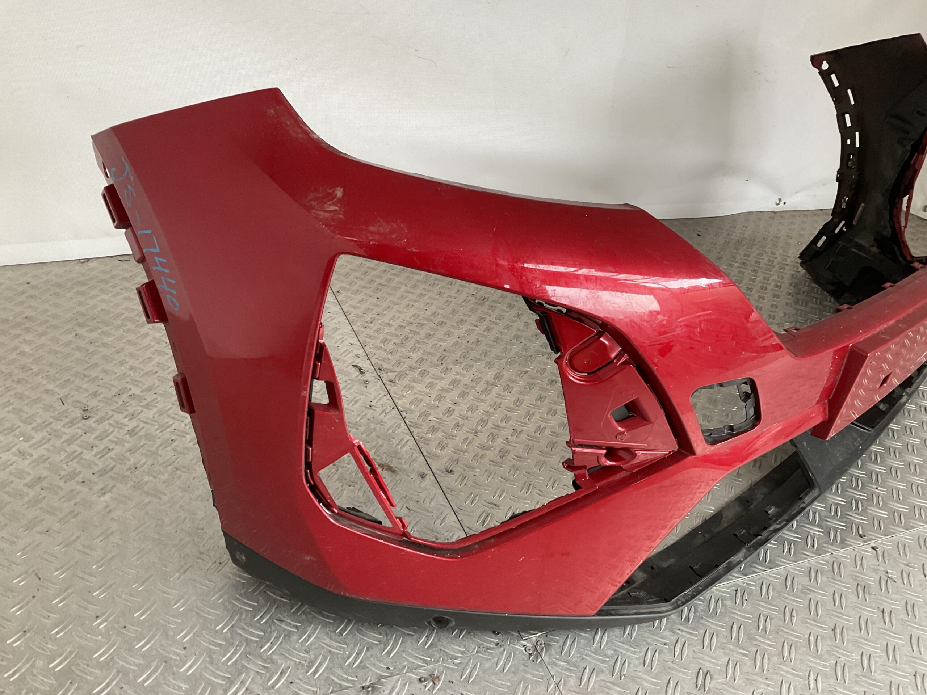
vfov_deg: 48.2
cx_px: 464
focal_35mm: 29
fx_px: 777
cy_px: 348
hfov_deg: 61.7
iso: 80
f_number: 1.8
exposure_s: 1/60
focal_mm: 3
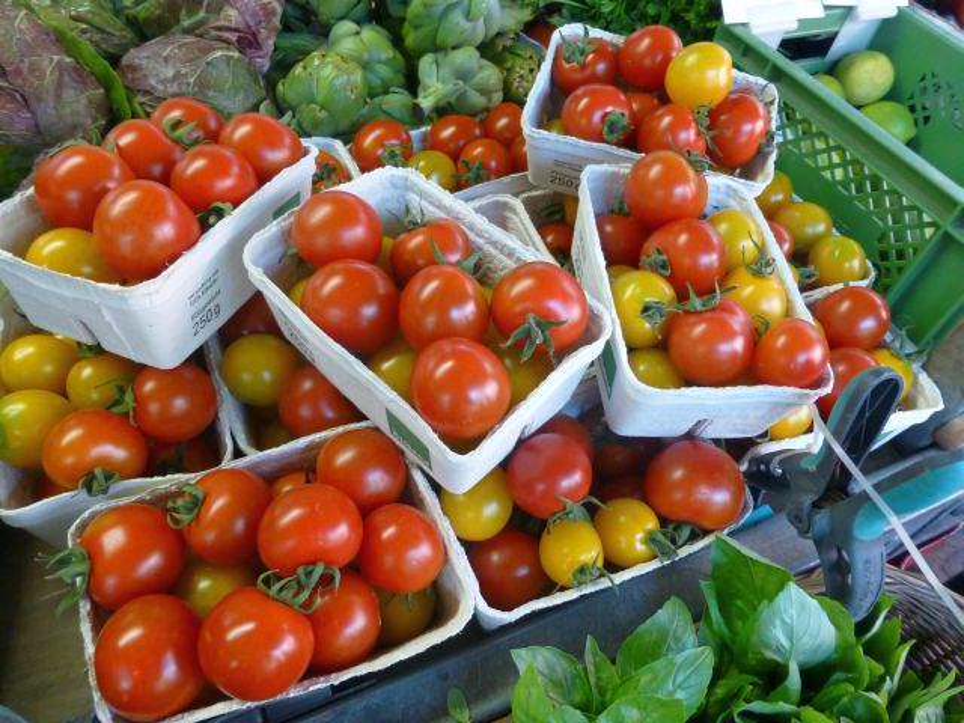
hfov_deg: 71.6
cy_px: 362
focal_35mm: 24
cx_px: 482
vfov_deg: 56.8
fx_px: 668
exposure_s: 1/50
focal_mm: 4.3
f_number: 3.3
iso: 400
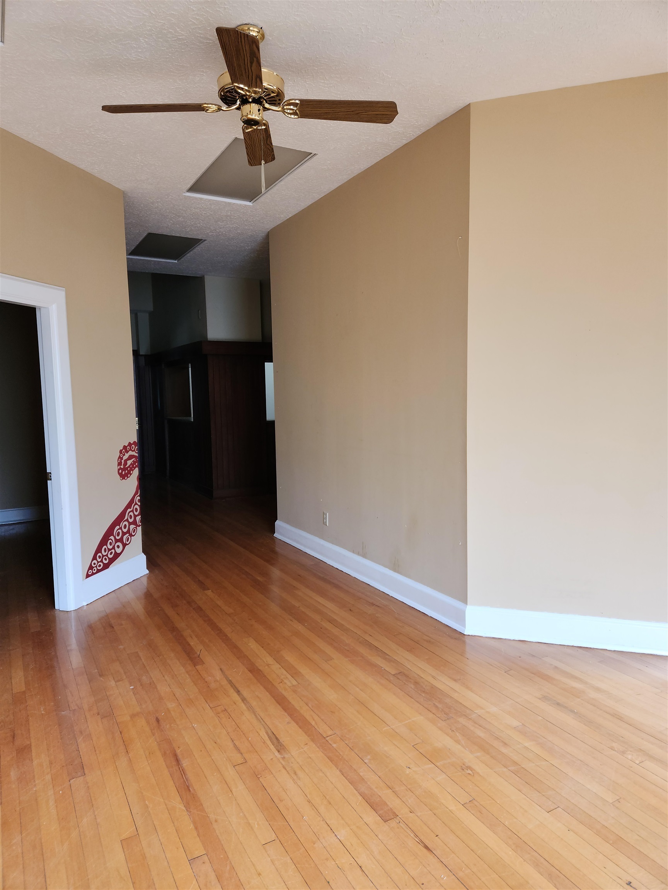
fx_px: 592
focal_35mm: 23
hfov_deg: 58.9
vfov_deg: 73.9
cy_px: 445
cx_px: 334
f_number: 1.8
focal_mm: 5.4
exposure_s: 1/60
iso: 50
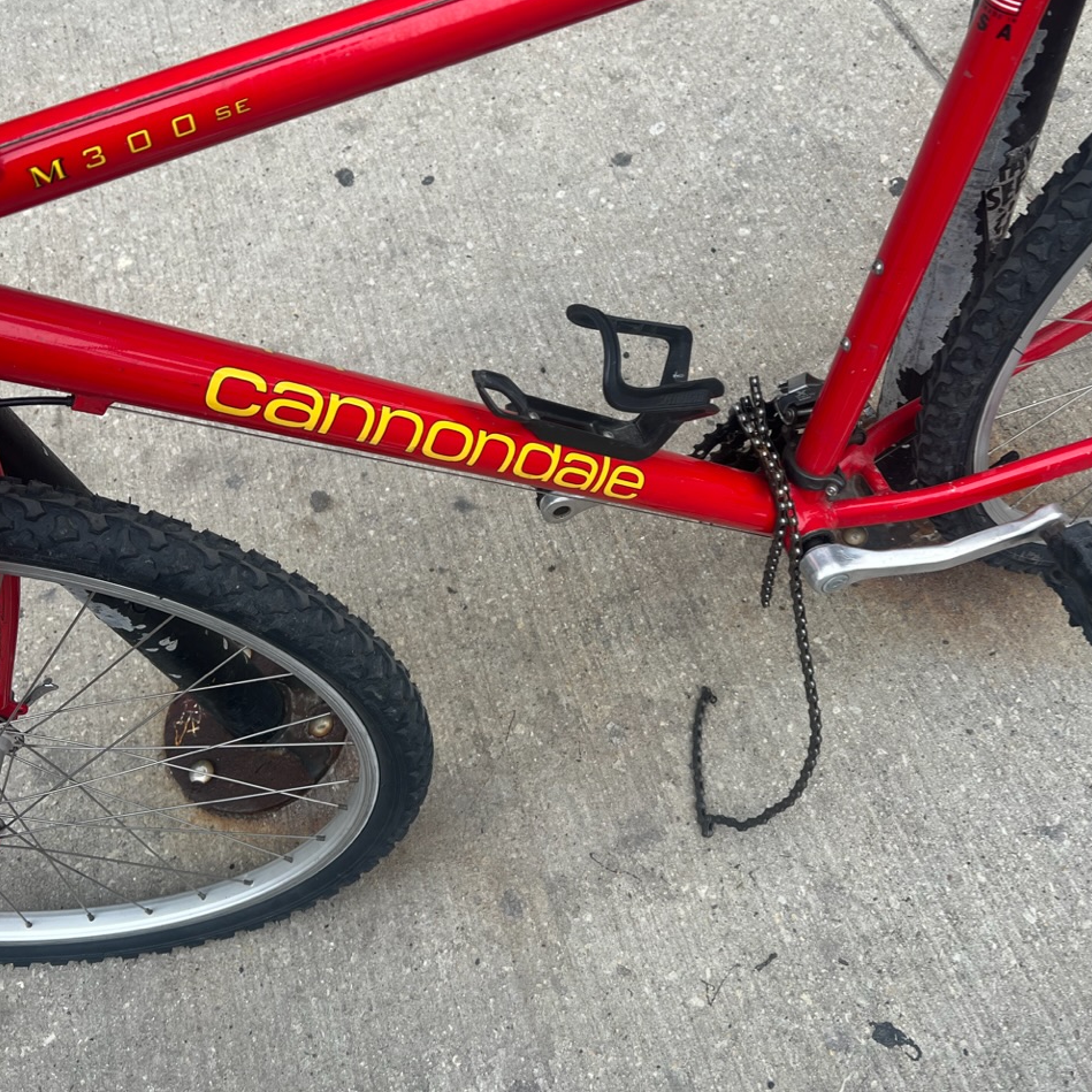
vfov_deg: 52.4
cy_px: 484
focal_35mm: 31
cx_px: 548
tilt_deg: -58.3
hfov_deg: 52.5
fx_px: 1106
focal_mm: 5.7
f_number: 1.5
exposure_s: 1/394
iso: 50
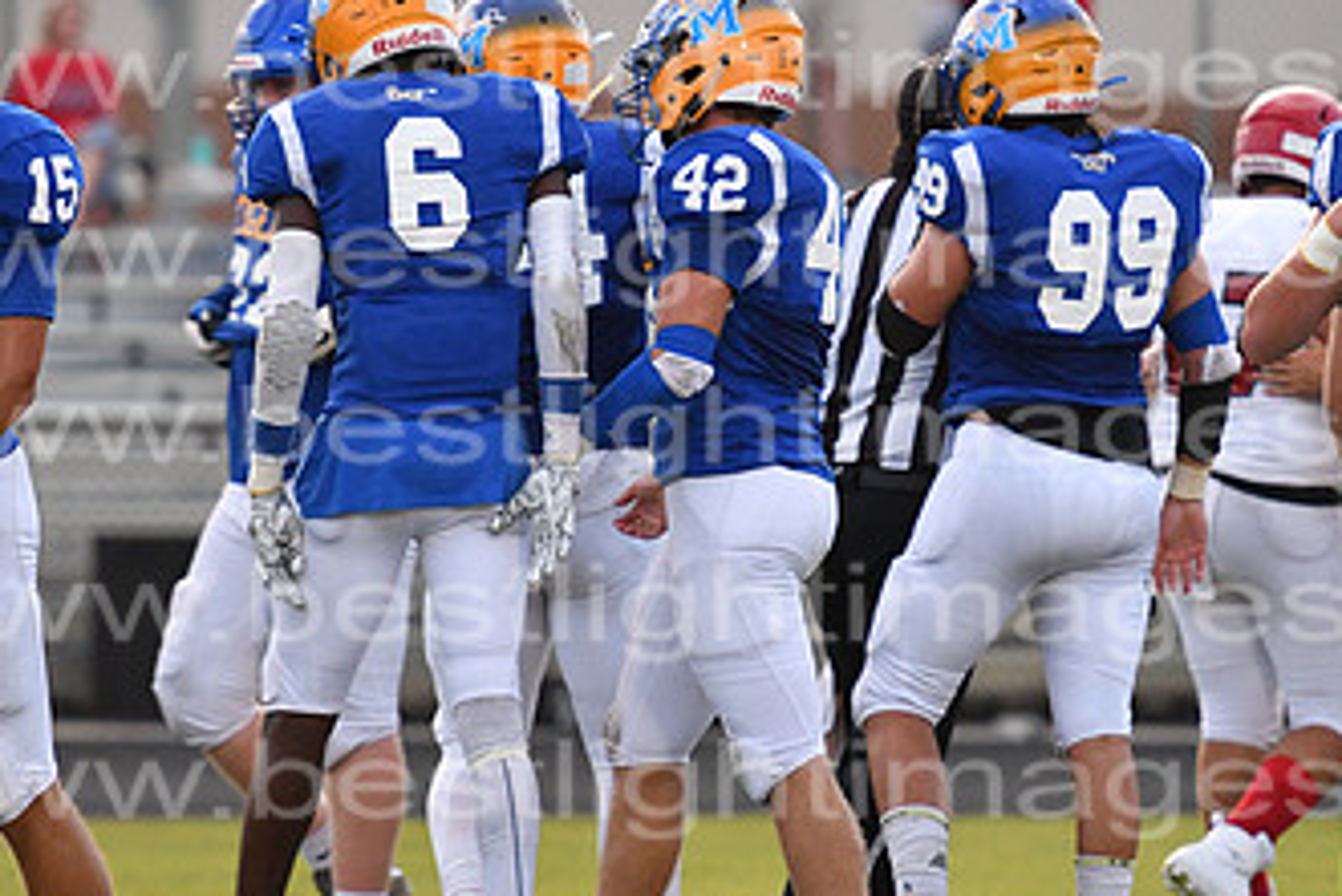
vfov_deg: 2.8
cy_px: 347
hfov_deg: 4.2
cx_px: 778
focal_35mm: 486
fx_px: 18119
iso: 1600
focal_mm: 185
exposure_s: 1/1000
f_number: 3.2
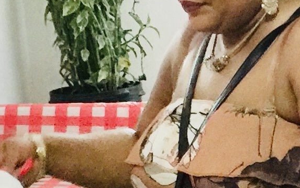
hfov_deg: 12.0
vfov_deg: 7.7
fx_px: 1390
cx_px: 364
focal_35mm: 170
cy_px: 222
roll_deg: +0.4
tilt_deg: -11.6
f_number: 2.2
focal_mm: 4.15
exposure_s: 1/10
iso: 100
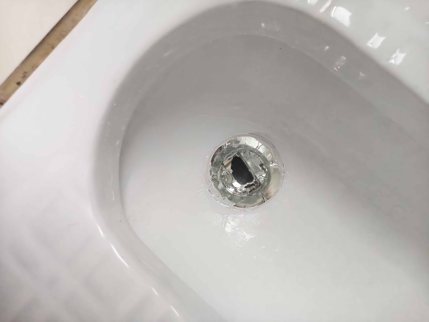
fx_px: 285
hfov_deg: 73.9
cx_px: 214
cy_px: 161
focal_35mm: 23
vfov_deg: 58.9
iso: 6193
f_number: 1.88
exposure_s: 1/443
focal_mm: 5.56
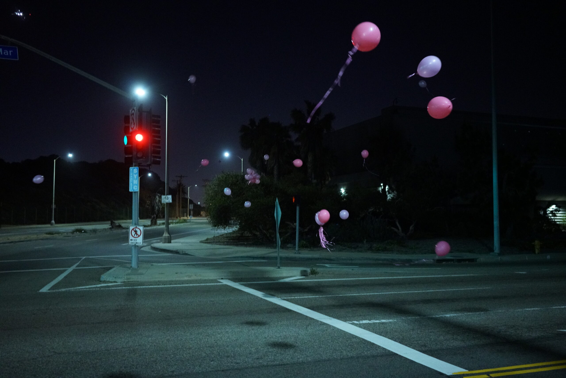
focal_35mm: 35
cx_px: 283
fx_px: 550
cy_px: 189
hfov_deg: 54.4
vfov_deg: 37.9
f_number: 2.8
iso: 10000
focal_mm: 35
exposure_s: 1/60
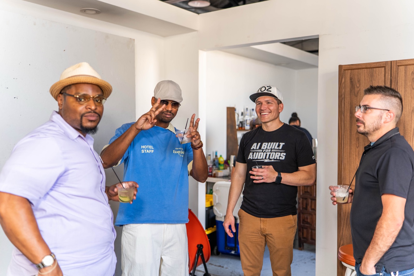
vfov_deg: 37.9
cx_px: 207
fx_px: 403
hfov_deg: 54.4
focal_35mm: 35
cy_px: 138
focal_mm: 35
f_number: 2
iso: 250
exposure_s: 1/125
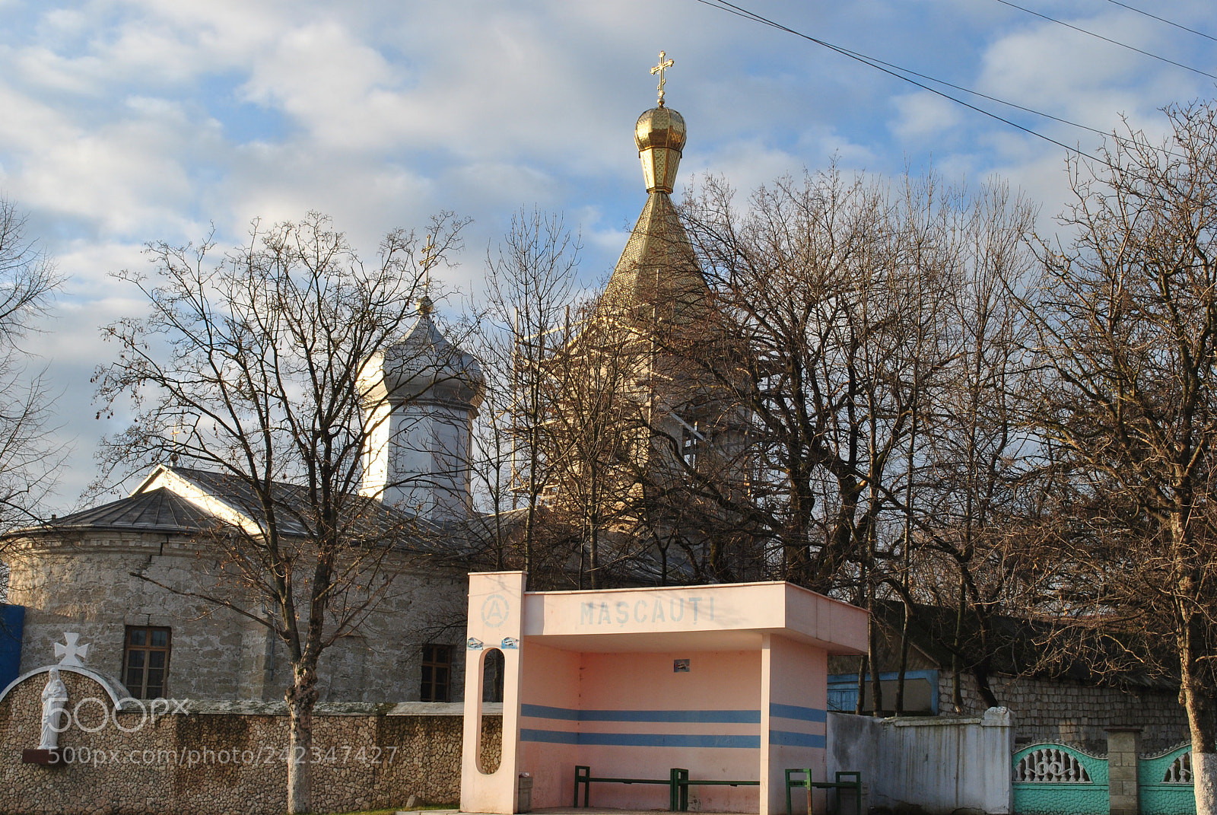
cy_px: 408
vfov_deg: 26.6
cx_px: 608
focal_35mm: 51
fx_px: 1726
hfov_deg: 38.8
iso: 200
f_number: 9
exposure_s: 1/160
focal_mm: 34
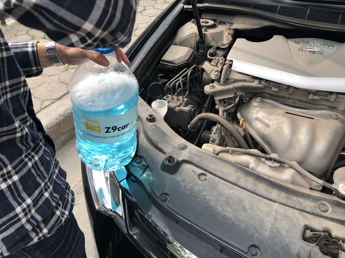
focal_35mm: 29
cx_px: 177
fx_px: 289
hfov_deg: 61.7
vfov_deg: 48.2
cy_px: 128
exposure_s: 1/259
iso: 20
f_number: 1.8
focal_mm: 3.99
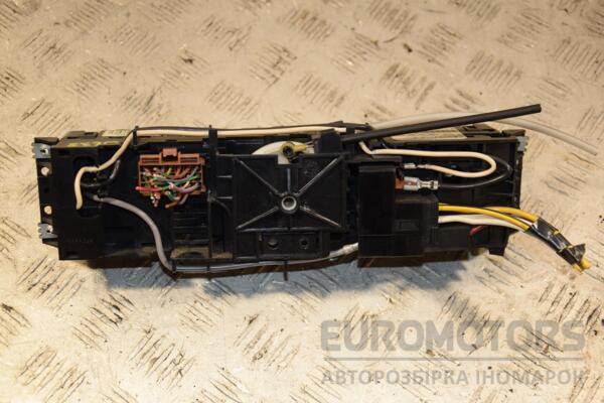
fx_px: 881
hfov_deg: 37.9
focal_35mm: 52
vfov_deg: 25.8
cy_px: 202
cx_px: 302
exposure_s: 1/200
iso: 800
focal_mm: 35
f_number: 5
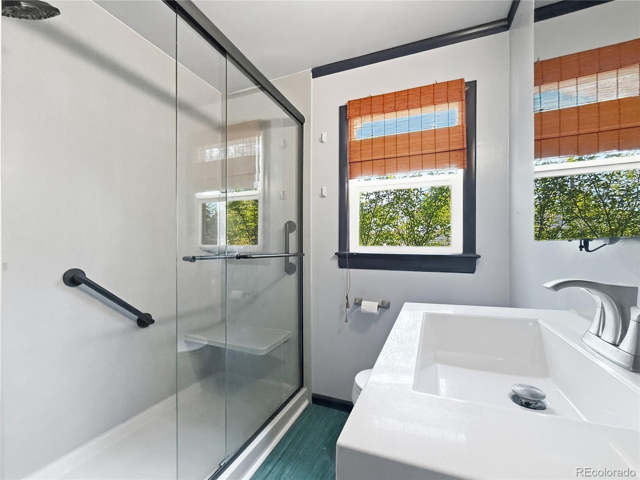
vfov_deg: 85.7
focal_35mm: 14
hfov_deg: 102.1
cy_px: 240
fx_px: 259
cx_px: 320
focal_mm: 2.2
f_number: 2.2
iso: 320
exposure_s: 1/120
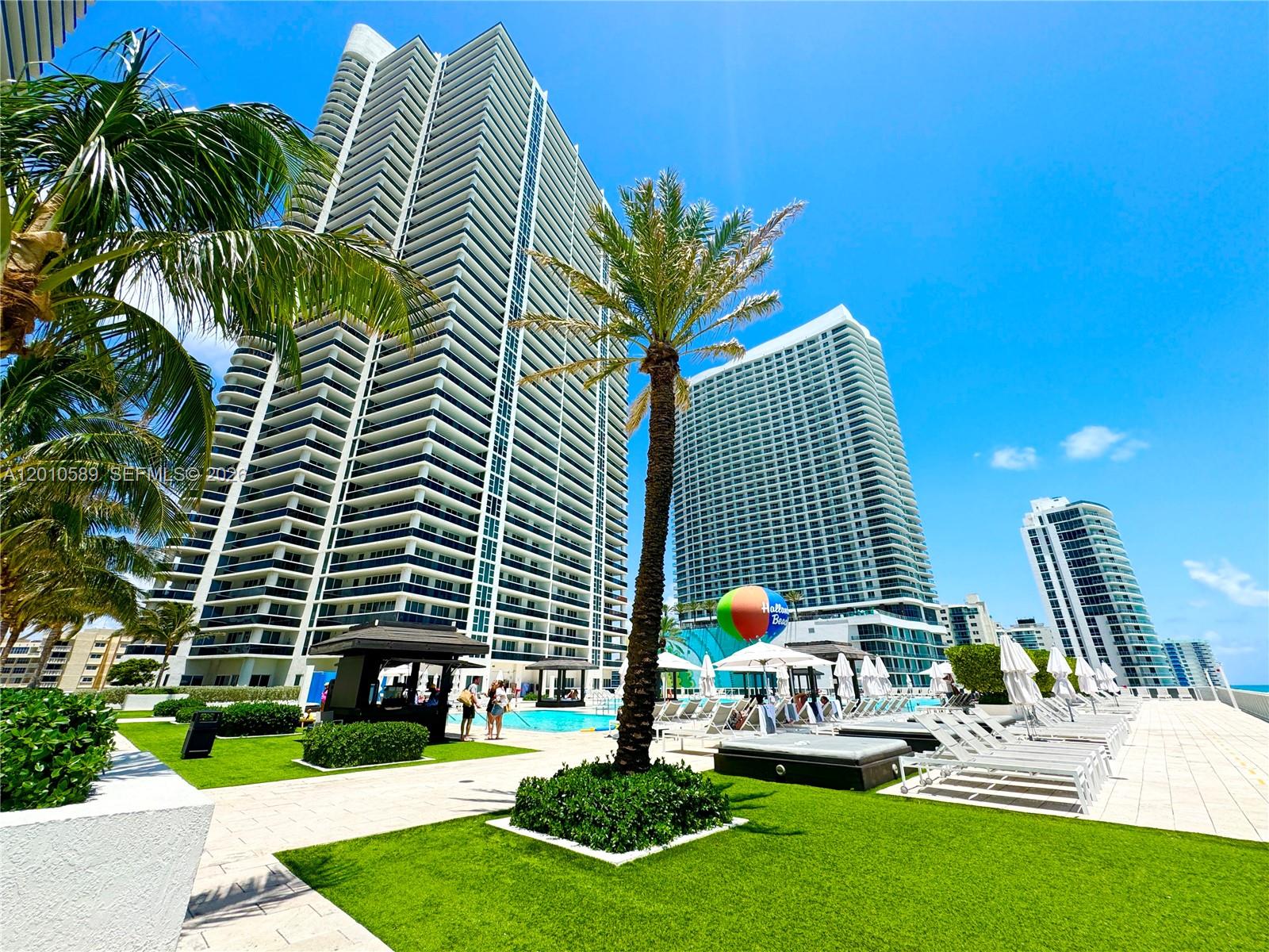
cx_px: 634
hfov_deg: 102.1
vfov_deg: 85.7
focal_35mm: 14
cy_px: 476
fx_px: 513
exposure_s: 1/2028
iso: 50
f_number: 2.2
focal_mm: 2.22
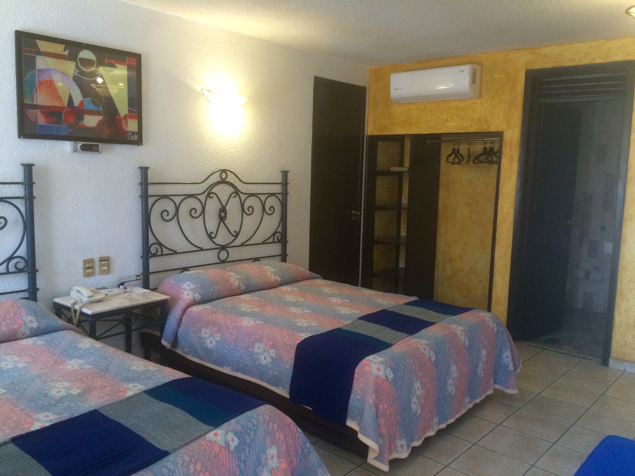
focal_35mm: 29
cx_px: 318
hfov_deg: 61.7
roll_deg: -0.3
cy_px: 238
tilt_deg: -5.7
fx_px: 532
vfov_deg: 48.2
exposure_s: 1/30
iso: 160
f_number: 2.2
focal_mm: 4.15
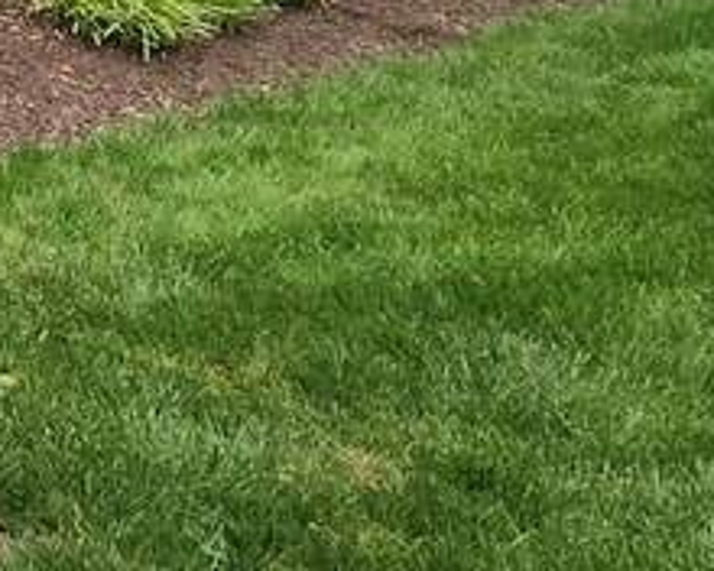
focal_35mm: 59
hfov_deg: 19.2
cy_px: -337
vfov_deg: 20.9
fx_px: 1247
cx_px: -704
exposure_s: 1/636
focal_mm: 2.2
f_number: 2.2
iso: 50
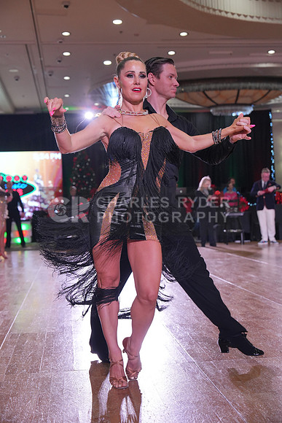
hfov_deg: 26.5
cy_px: 212
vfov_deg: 38.9
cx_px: 141
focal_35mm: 51
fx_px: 599
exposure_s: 1/500
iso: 1600
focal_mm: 51
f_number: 4
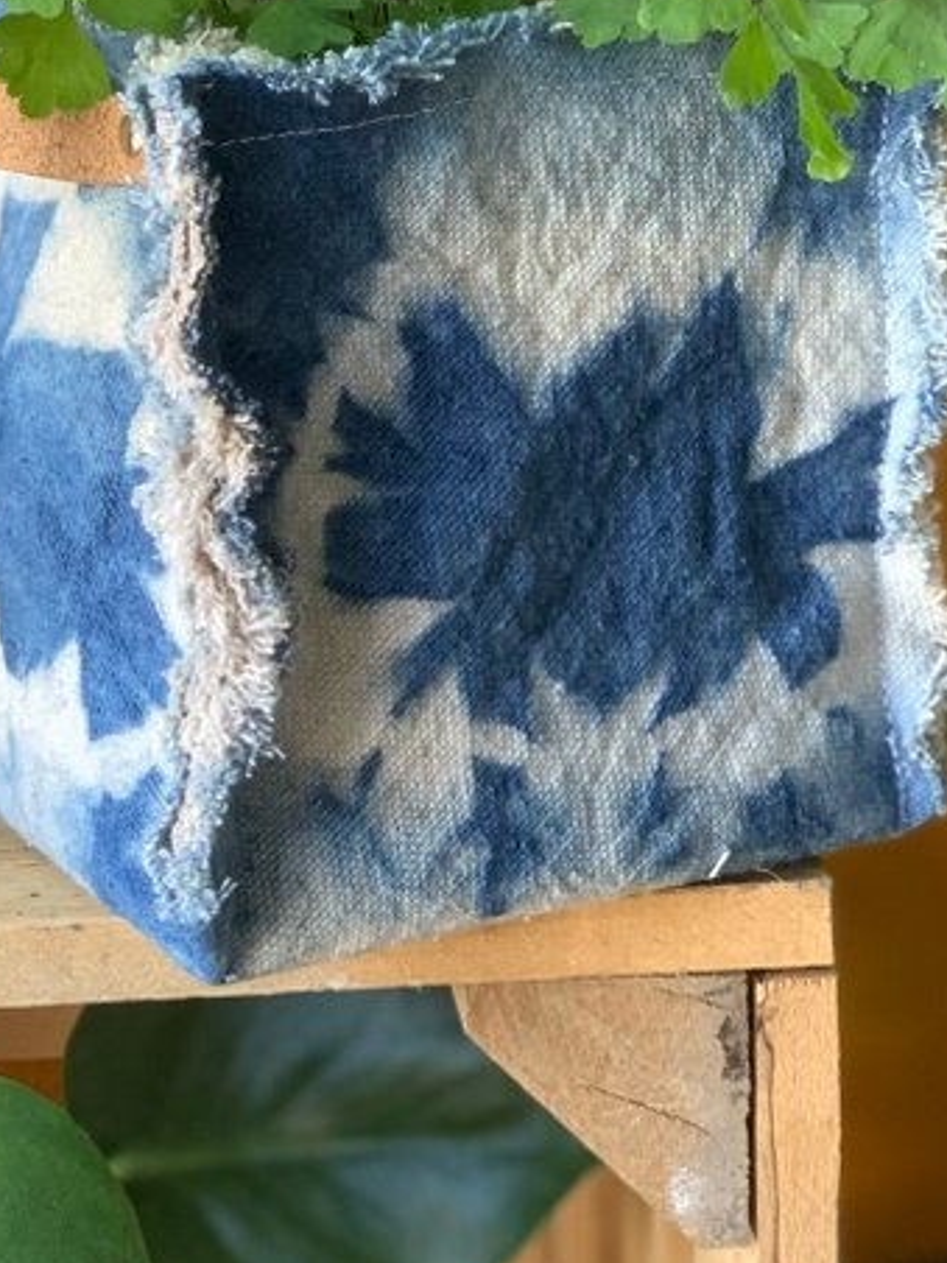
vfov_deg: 16.9
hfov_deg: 12.9
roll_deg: +1.9
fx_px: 4195
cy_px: 148
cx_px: 386
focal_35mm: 115
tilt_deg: -9.5
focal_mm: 6
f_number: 2.4
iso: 125
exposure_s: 1/68
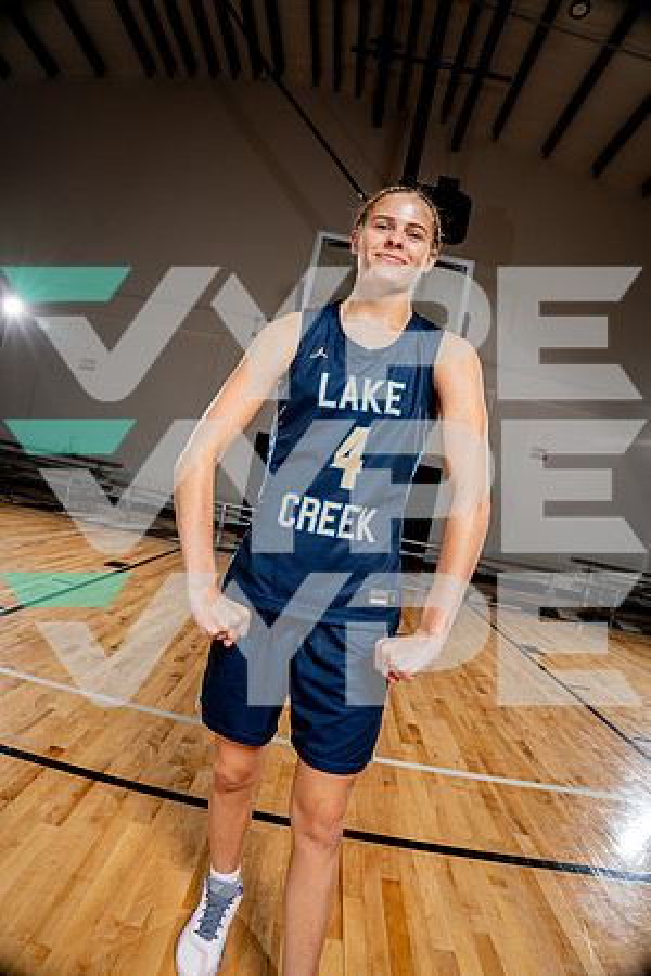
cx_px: 326
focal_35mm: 20
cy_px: 488
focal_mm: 20
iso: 100
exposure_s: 1/250
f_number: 5.6
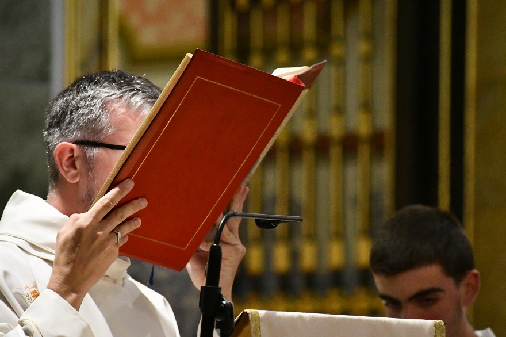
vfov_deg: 4.5
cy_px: 167
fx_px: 4285
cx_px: 265
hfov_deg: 6.8
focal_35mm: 305
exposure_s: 1/250
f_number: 5
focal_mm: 175
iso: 11400
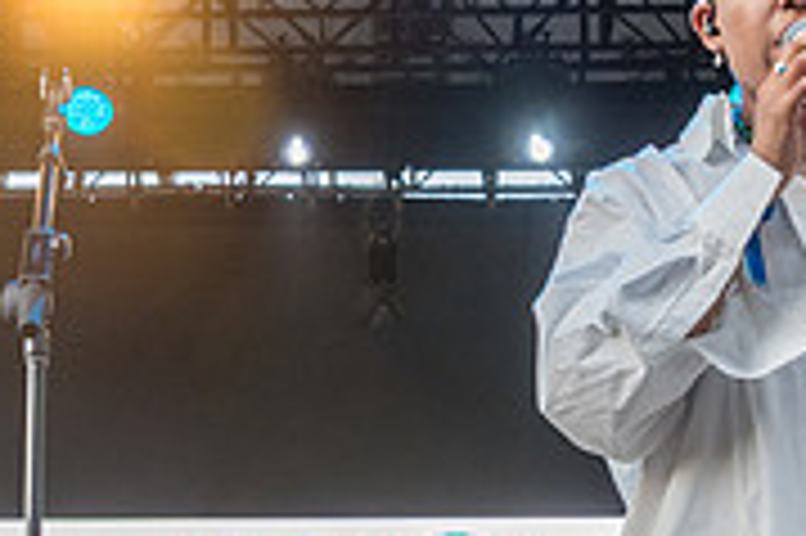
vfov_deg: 11.2
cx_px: 378
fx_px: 2662
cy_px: 680
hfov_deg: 17.2
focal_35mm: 119
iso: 1000
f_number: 4.5
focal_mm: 35
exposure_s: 1/640
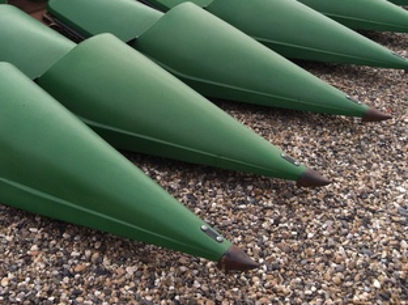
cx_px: 178
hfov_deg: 31.7
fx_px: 718
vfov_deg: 23.5
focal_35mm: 61
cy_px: 48
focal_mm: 3.85
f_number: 2.8
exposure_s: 1/259
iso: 80
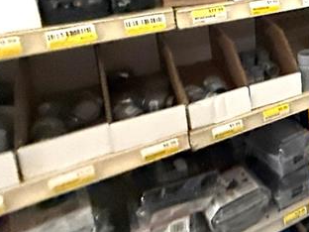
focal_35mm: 46
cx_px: 463
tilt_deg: -16.3
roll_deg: -0.8
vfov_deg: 28.7
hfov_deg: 27.9
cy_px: -20
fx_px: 411
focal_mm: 2.22
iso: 400
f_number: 2.2
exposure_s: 1/60
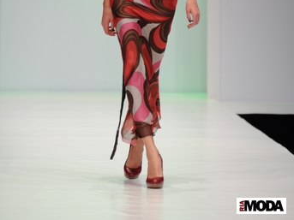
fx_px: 2689
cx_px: 147
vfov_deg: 4.7
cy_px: 0
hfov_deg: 6.3
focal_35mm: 317
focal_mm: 145
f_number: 3.2
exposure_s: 1/160
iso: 400
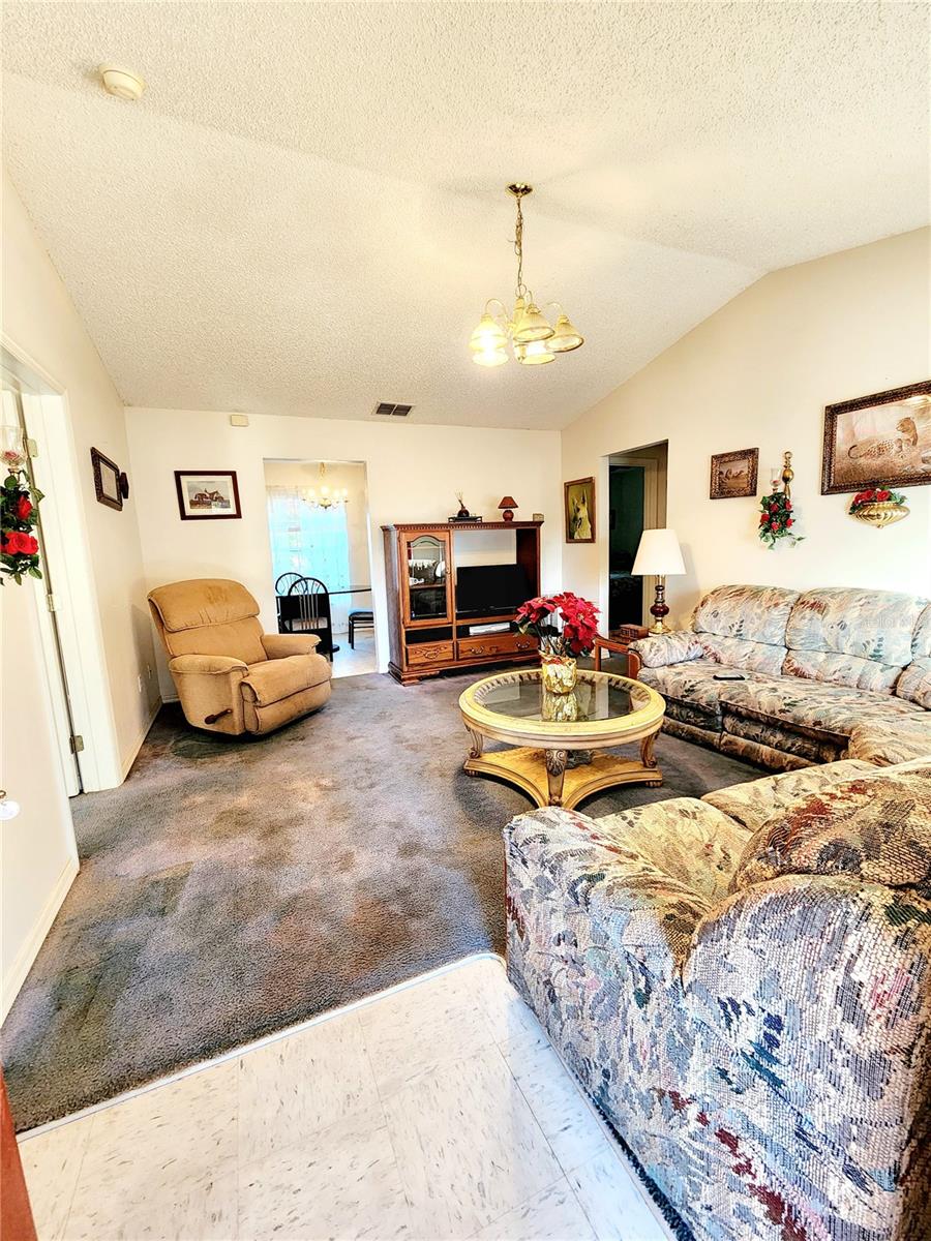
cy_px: 620
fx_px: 466
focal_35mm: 13
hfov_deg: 89.9
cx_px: 466
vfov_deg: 106.2
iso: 320
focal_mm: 2.2
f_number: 2.2
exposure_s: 1/60.2
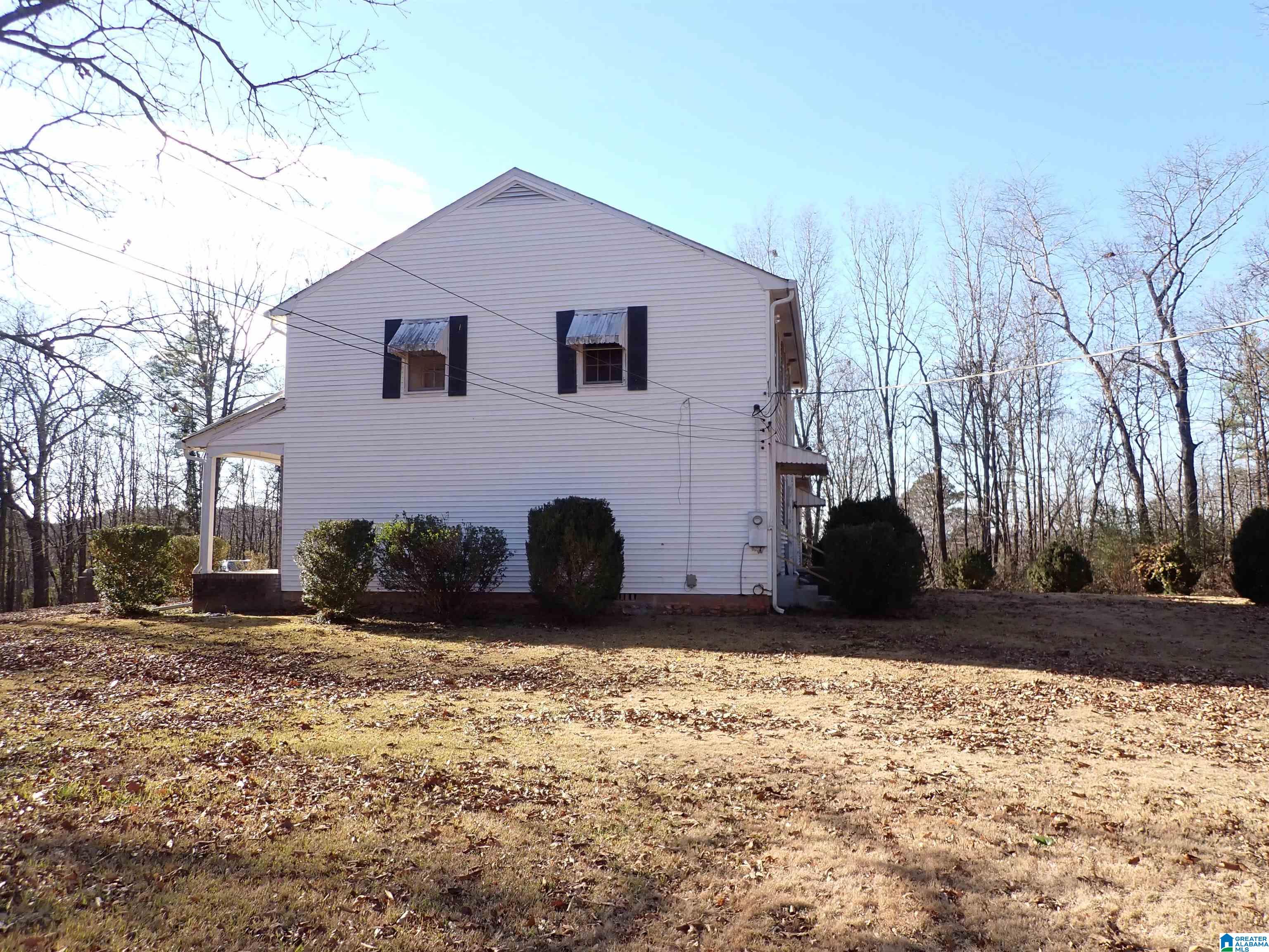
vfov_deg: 54.9
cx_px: 634
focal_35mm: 25
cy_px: 476
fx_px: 916
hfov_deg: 69.4
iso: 100
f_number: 2.8
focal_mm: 4.5
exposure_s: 1/500
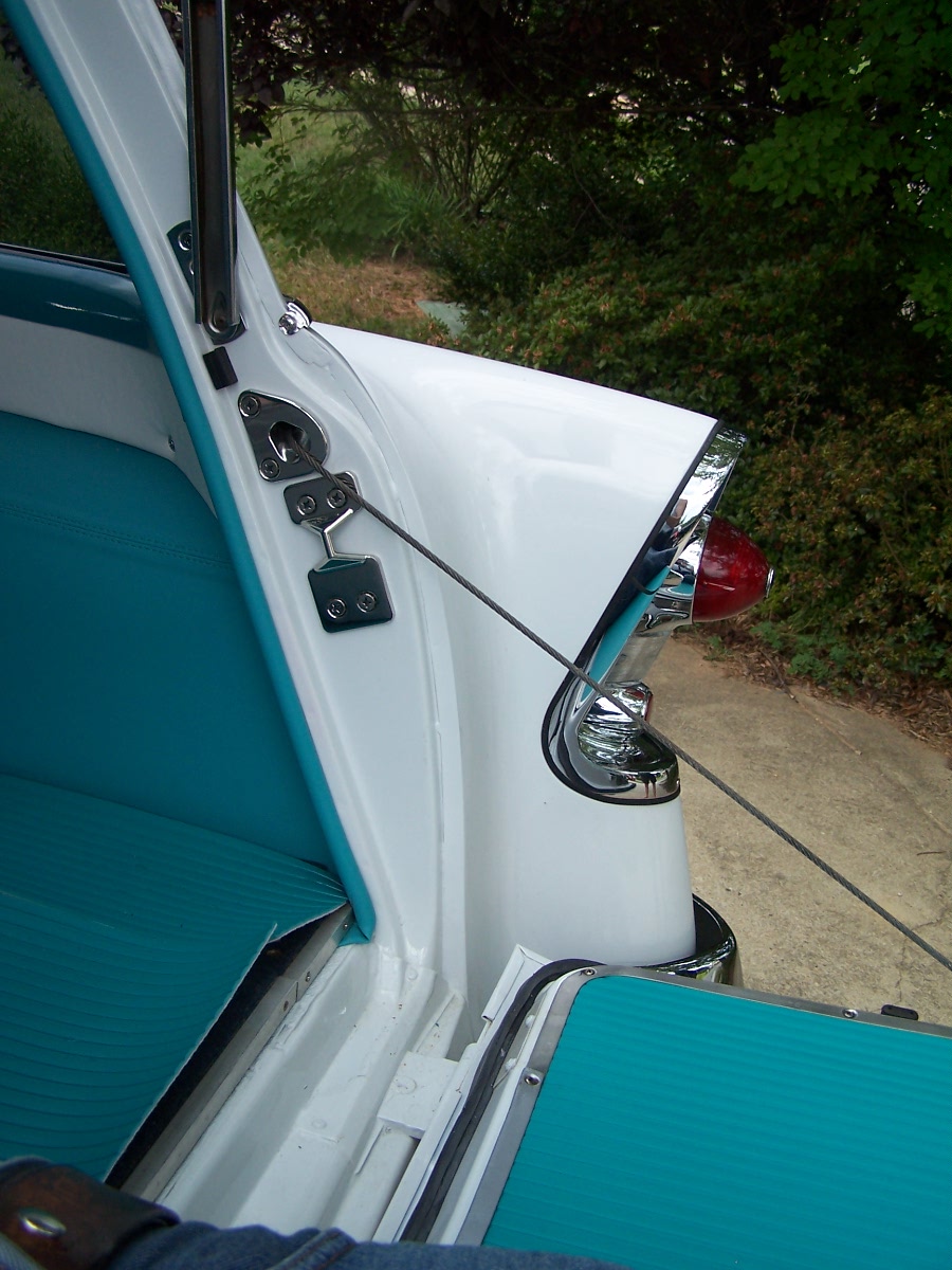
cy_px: 635
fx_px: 1393
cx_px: 476
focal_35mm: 38
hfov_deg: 37.7
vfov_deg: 49.0
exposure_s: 1/180
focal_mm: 6.3
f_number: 2.8
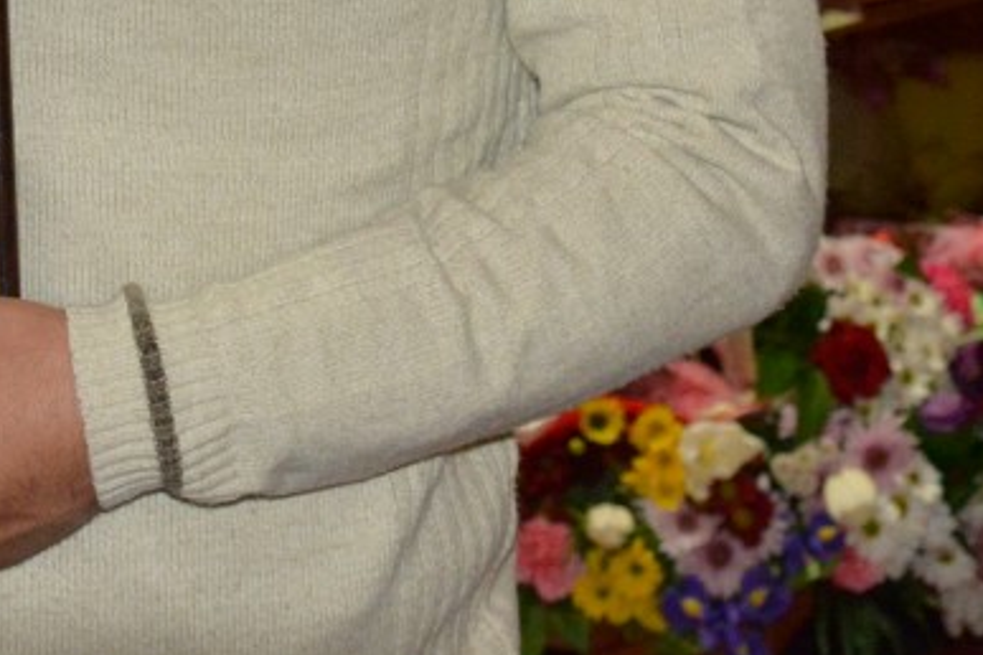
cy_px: -500
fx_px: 3085
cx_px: 58
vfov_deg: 11.3
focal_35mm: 113
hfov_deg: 17.8
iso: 1250
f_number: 3.5
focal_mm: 18
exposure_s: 1/60
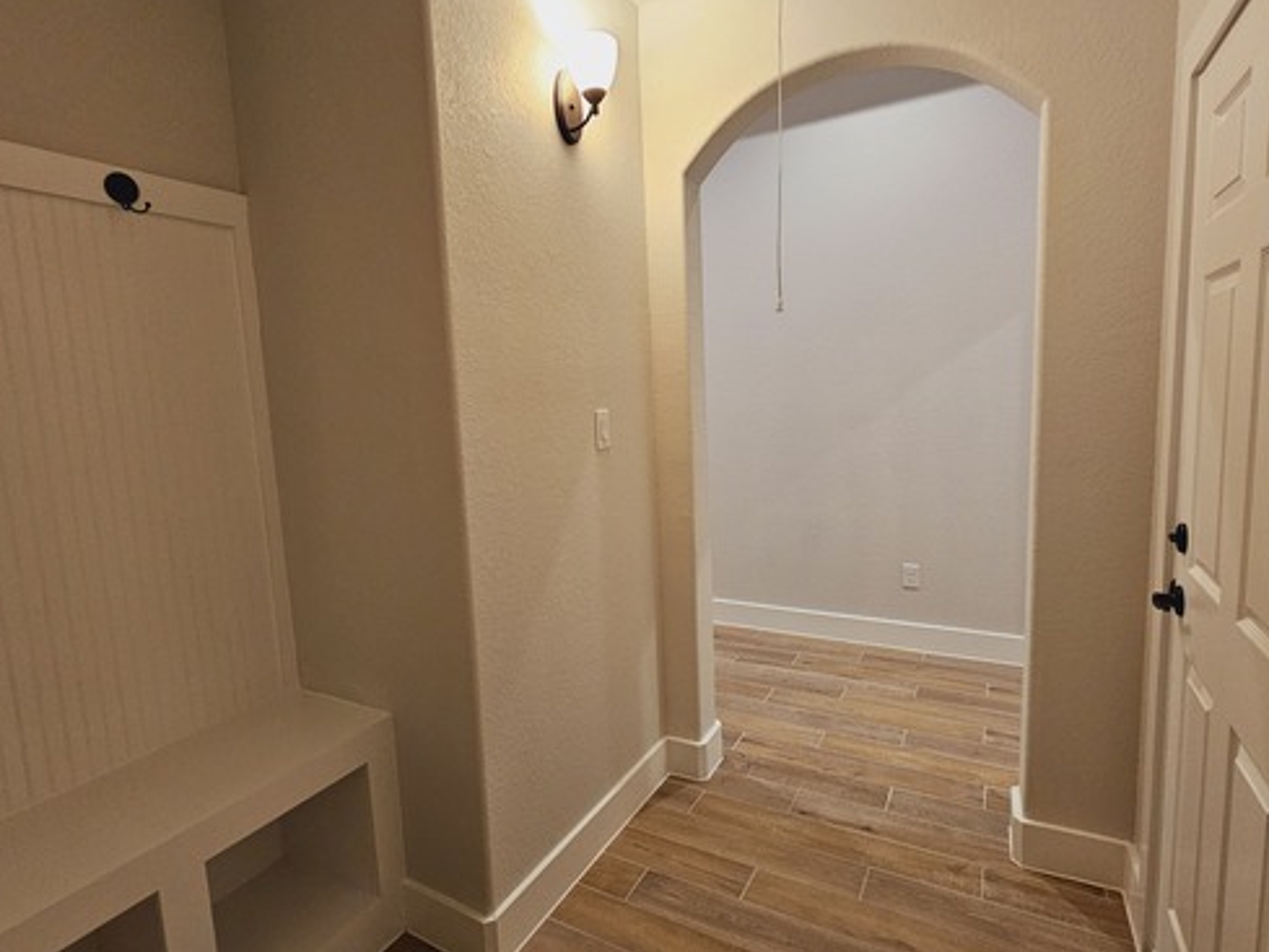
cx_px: 625
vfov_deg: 74.8
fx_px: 623
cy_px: 475
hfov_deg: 91.0
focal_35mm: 17
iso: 400
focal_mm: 2.2
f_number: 2.2
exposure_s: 1/60
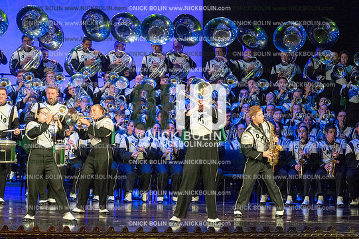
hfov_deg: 9.9
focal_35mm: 209
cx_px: 179
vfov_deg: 6.6
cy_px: 116
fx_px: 2083
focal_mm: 195
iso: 8000
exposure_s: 1/320
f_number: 5.6
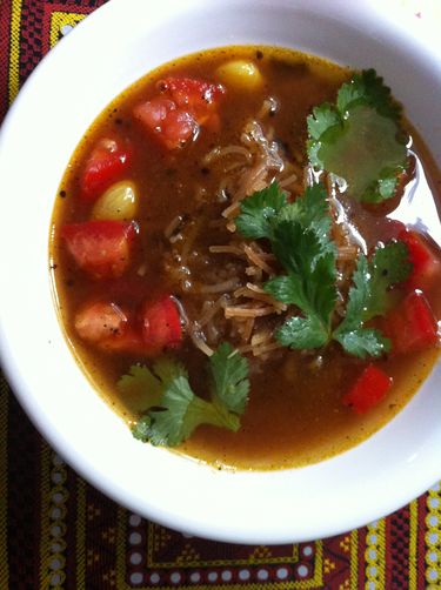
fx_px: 596
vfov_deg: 52.7
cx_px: 220
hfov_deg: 40.6
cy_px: 295
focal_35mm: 35
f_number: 2.8
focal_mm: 3.85
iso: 320
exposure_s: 1/15
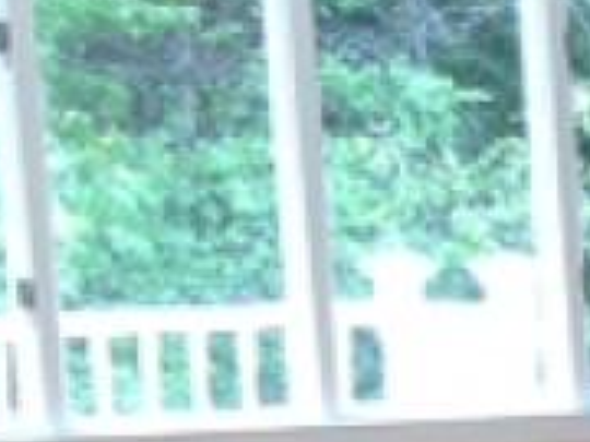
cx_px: 1475
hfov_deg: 8.9
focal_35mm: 199
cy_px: 819
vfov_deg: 7.2
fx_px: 3392
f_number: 2.4
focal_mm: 4.28
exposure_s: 1/120
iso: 64
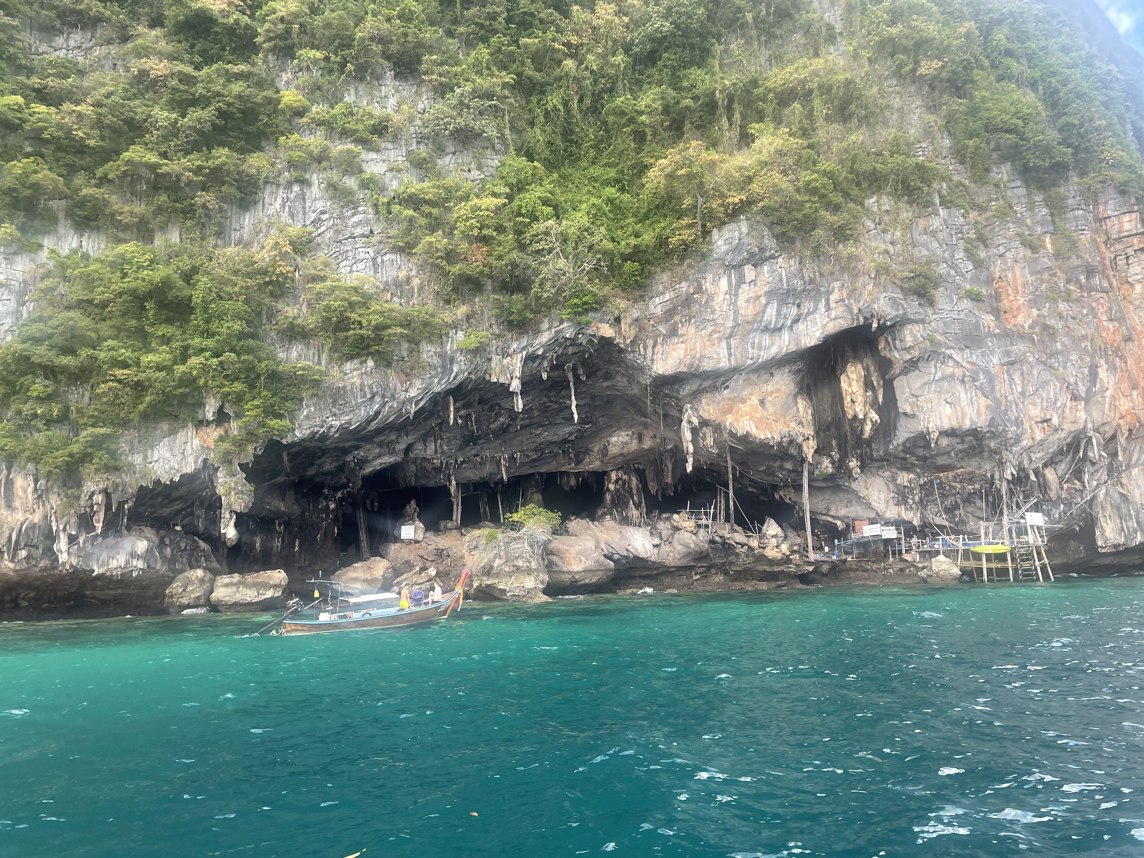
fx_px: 859
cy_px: 429
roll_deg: +3.6
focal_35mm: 26
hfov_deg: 67.3
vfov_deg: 53.1
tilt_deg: +7.3
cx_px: 572
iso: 32
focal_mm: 4.2
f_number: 1.6
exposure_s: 1/226
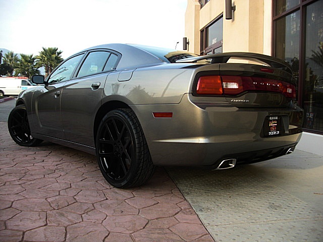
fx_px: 336
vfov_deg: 39.7
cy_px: 121
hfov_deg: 51.4
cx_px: 162
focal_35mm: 36
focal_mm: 6.3
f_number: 2.8
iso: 50
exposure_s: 1/100
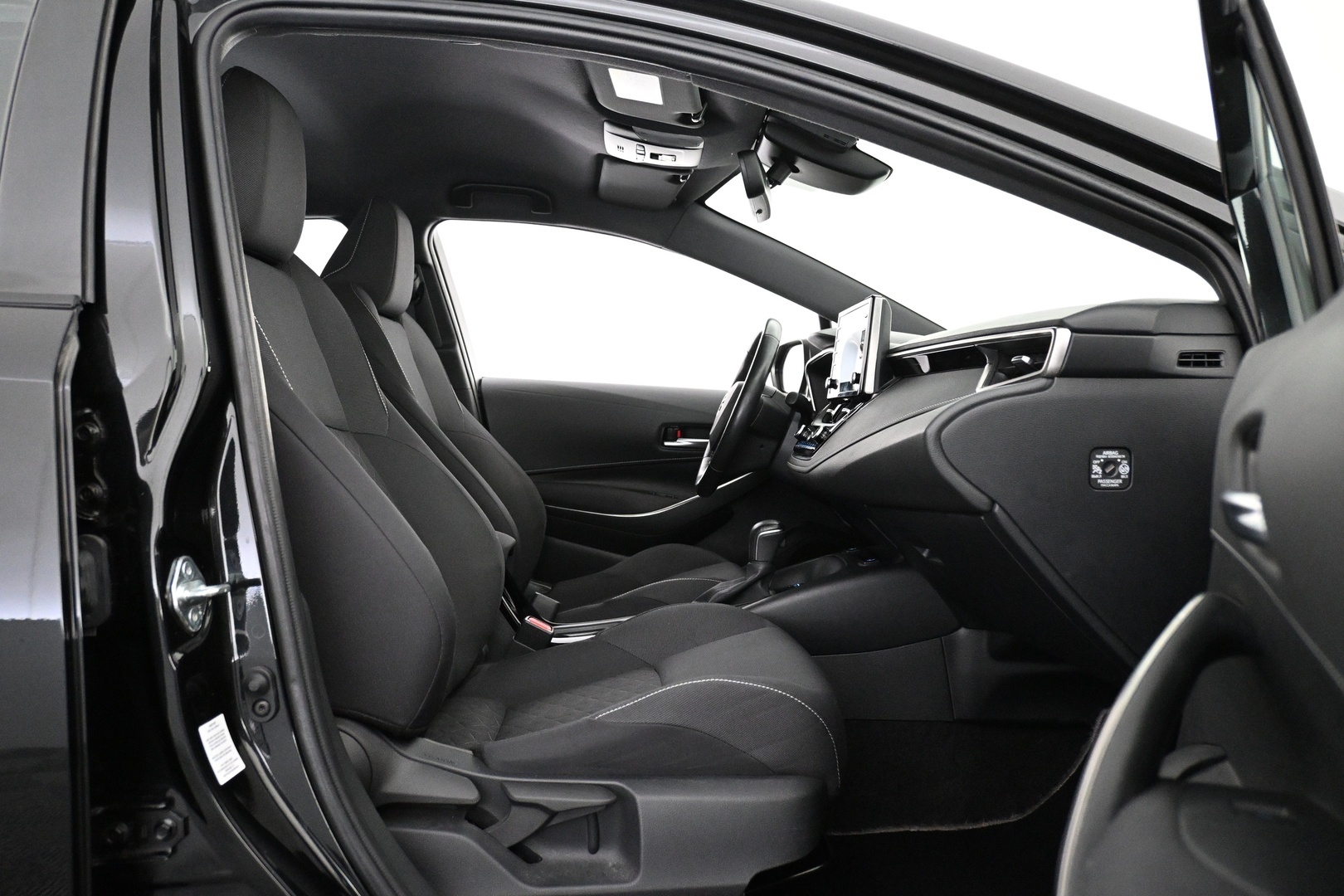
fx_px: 1064
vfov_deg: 45.7
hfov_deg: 64.6
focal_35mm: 28
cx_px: 672
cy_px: 448
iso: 4000
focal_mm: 19
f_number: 3.8
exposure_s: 1/50
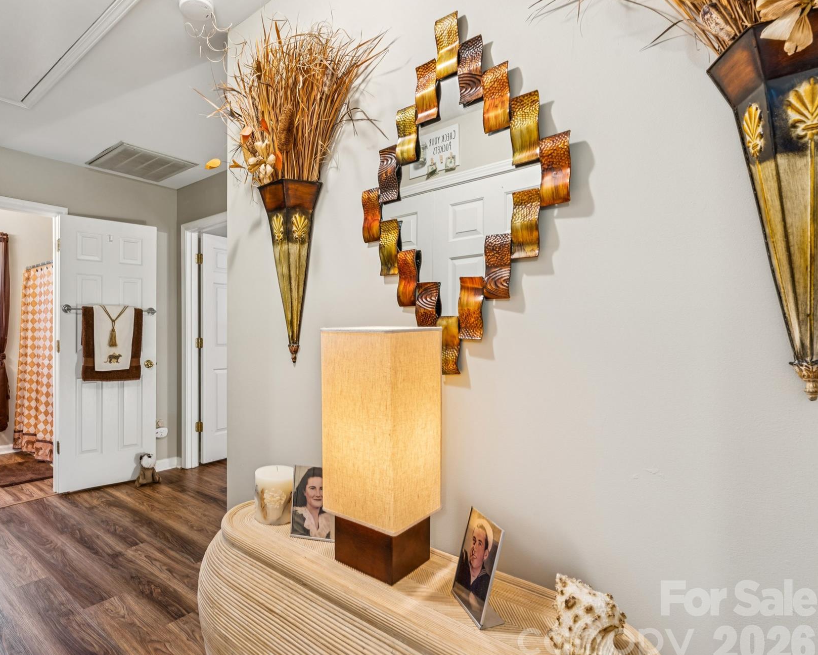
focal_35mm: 19
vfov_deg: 69.5
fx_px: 472
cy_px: 335
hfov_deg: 80.3
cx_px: 304
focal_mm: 16.4
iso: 100
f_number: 11
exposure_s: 3.2
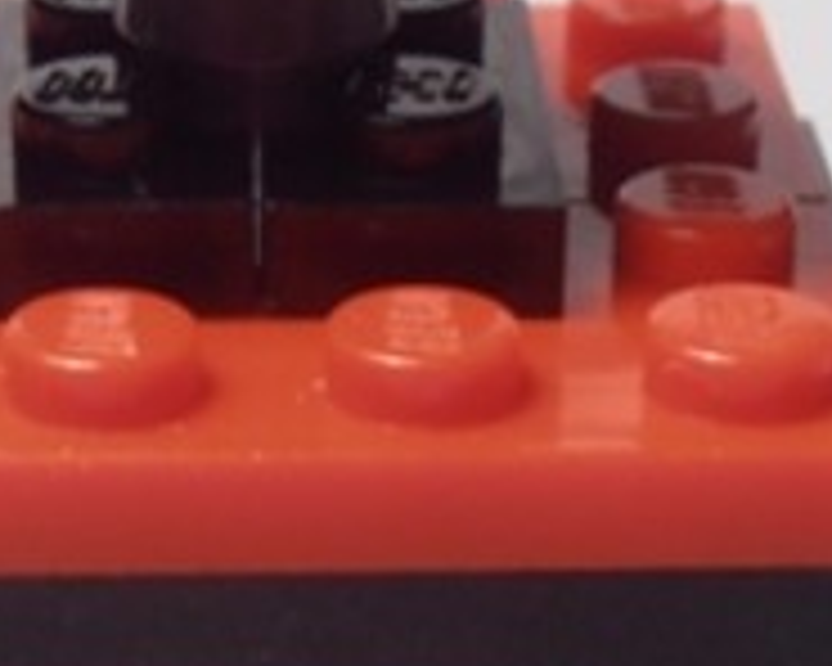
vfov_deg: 8.8
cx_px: 342
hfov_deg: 11.0
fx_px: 4334
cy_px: 416
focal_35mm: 176
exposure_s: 1/40
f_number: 3.9
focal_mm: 6.61
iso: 80
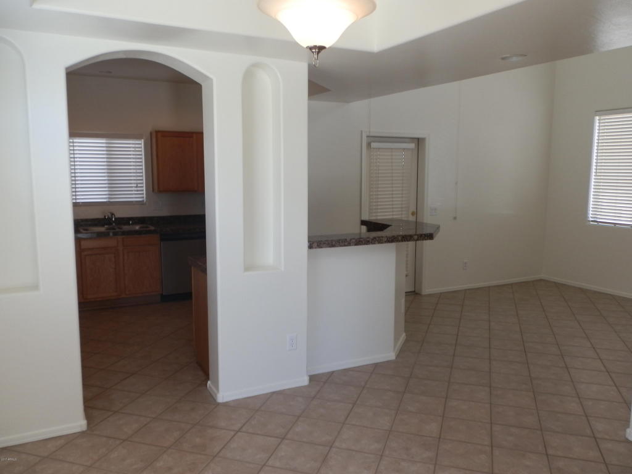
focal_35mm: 28
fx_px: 511
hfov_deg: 63.4
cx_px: 316
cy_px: 237
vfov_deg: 49.7
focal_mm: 5
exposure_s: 1/40
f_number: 3.1
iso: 64
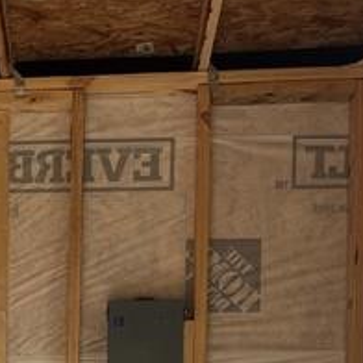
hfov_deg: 18.5
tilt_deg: -2.4
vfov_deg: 17.6
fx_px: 1068
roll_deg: -2.5
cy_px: 517
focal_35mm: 90
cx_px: -39
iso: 40
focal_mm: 5.1
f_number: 1.6
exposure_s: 1/122
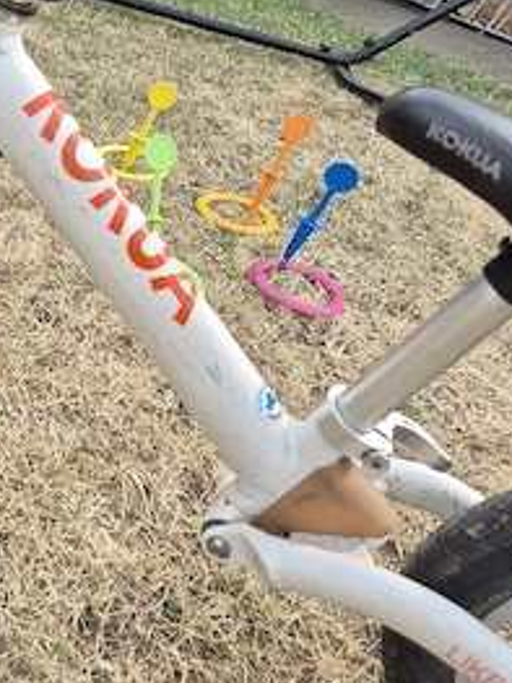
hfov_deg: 40.4
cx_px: 192
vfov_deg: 50.7
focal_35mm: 35
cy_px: 179
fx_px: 691
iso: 25
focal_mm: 5.4
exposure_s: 1/769
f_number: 1.8
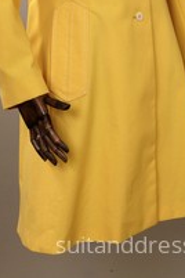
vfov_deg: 21.3
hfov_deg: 14.7
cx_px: 88
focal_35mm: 93
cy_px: 10
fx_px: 717
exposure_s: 1/25
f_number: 7.1
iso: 250
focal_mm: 32
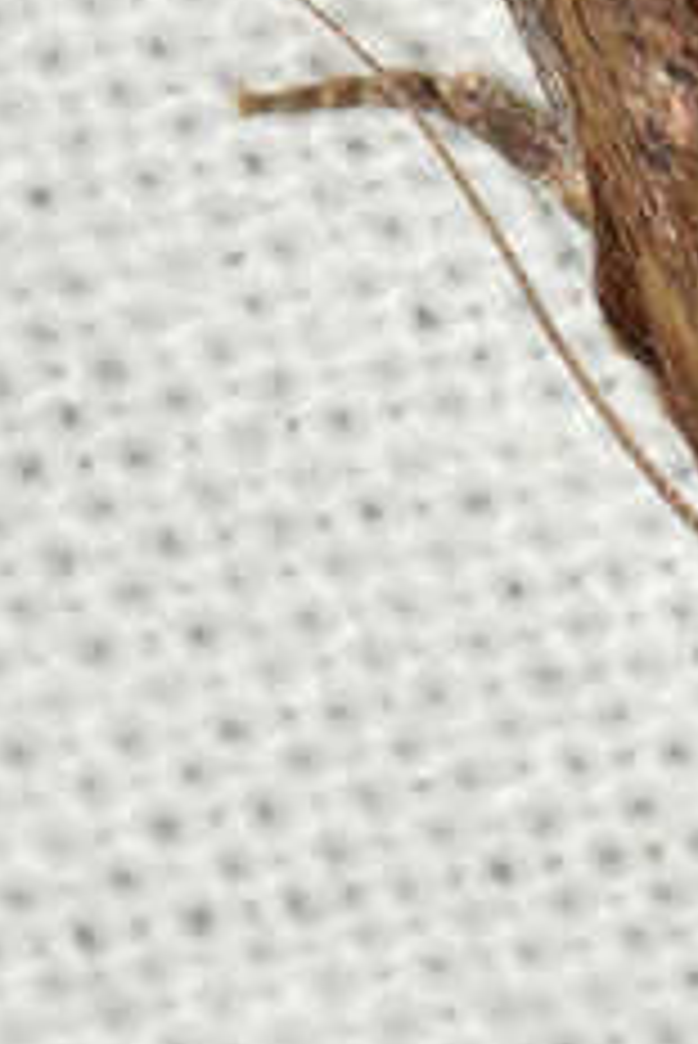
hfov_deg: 3.3
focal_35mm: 413
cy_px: -180
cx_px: 766
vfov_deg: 5.0
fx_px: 11993
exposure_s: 1/200
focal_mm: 100
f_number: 20
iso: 100
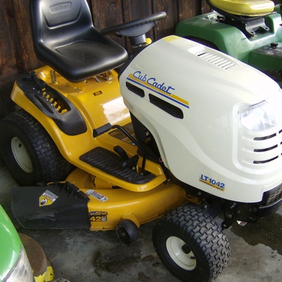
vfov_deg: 39.2
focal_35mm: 43
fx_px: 396
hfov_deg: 39.1
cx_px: 128
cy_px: 142
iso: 100
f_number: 2.8
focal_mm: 6
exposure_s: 1/75.3
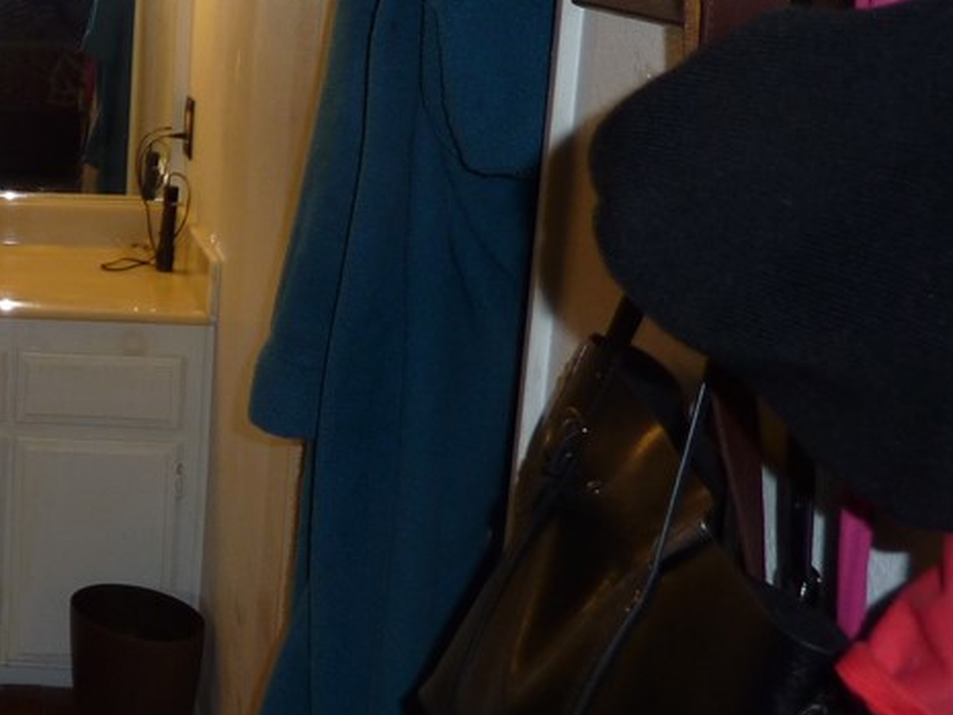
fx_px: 1515
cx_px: -90
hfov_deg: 31.2
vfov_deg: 26.2
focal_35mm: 55
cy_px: 166
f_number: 3.3
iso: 100
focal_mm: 4.1
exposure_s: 1/30
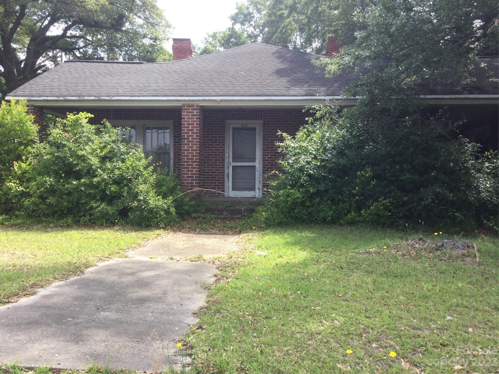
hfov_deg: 58.4
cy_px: 187
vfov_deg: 45.4
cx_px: 250
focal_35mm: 31
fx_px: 447
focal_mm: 3.3
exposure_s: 1/267
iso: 25
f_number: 2.4
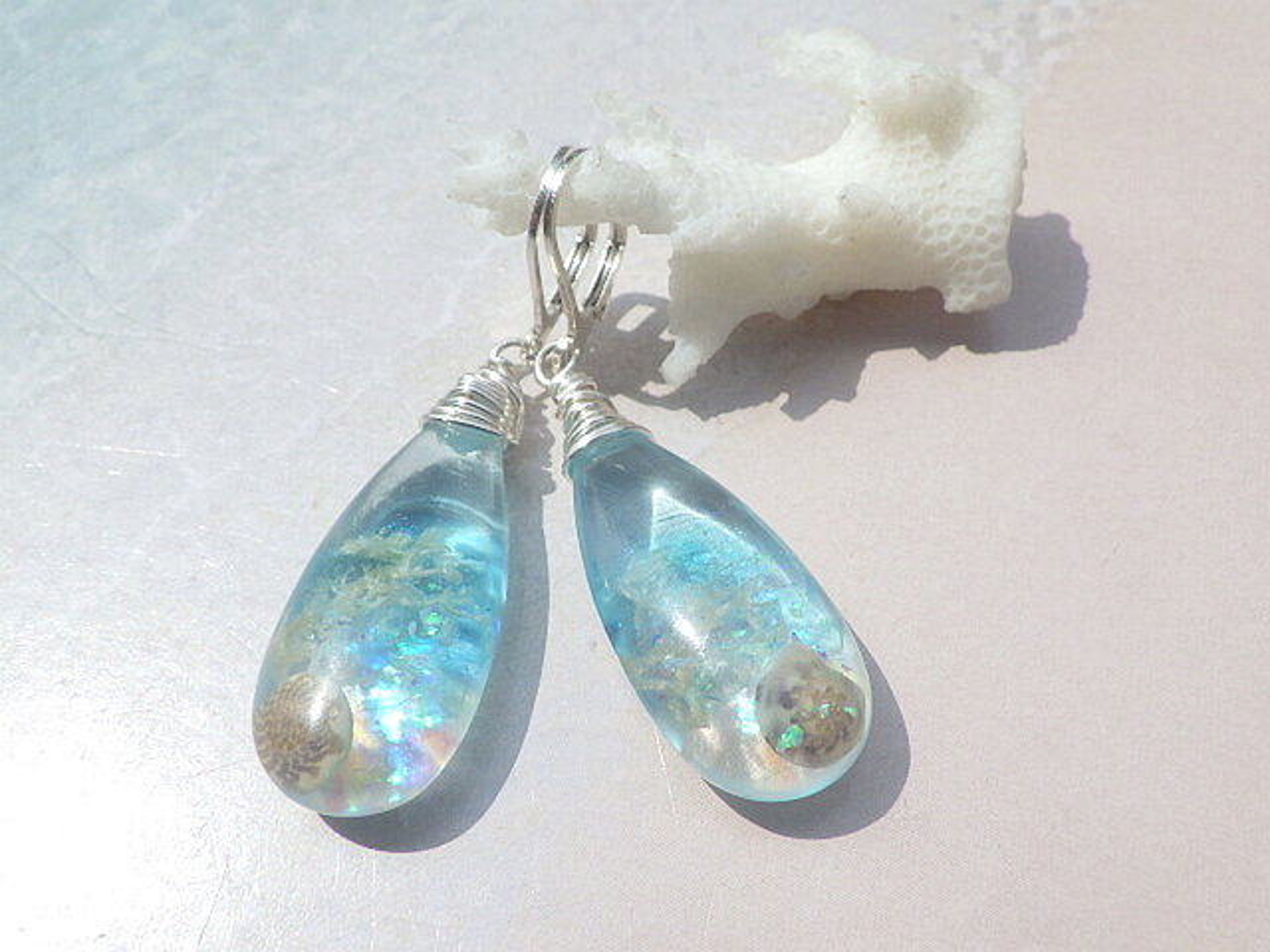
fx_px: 1247
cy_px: 476
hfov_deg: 54.0
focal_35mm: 34
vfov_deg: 41.8
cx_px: 635
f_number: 4.6
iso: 125
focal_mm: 6.1
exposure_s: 1/1000
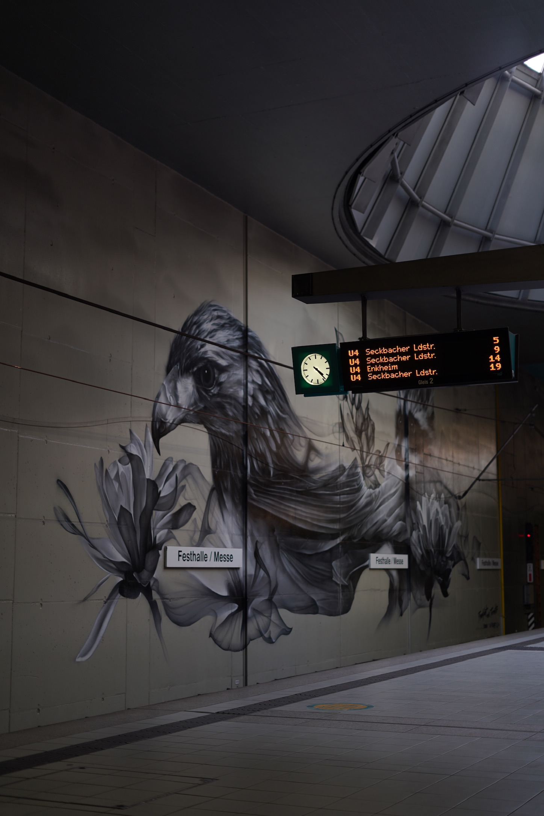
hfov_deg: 27.0
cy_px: 408
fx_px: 1133
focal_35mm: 50
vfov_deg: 39.6
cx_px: 272
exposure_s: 1/125
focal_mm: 50
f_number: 1.8
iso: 125
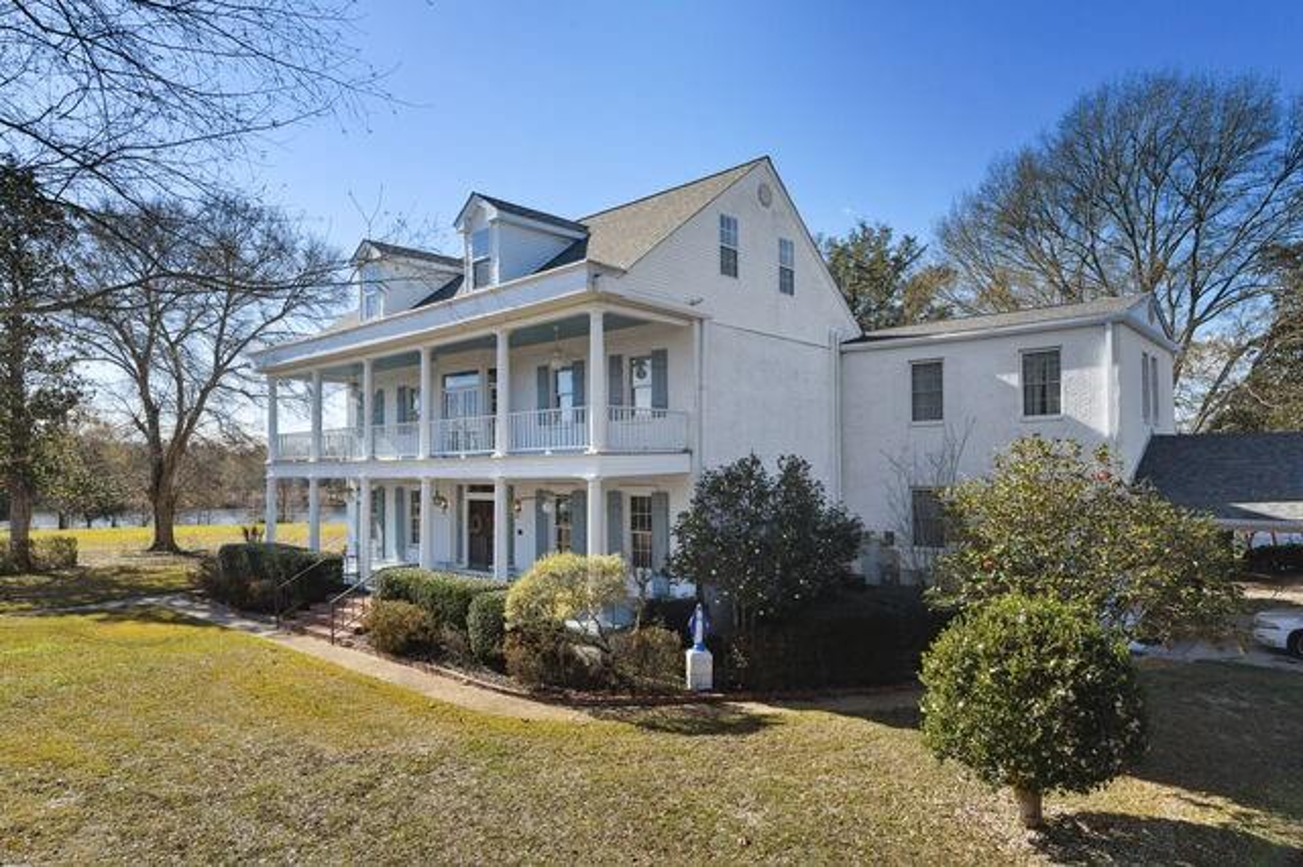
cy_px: 434
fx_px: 760
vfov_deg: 59.4
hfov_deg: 81.2
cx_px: 652
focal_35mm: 21
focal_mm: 21
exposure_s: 1/1000
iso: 400
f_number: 11
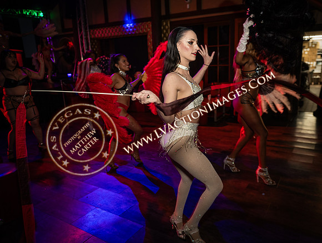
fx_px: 247
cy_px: 121
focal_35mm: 27
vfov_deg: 52.3
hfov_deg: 65.9
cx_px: 184
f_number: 2.8
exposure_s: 1/100
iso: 1250
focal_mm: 24
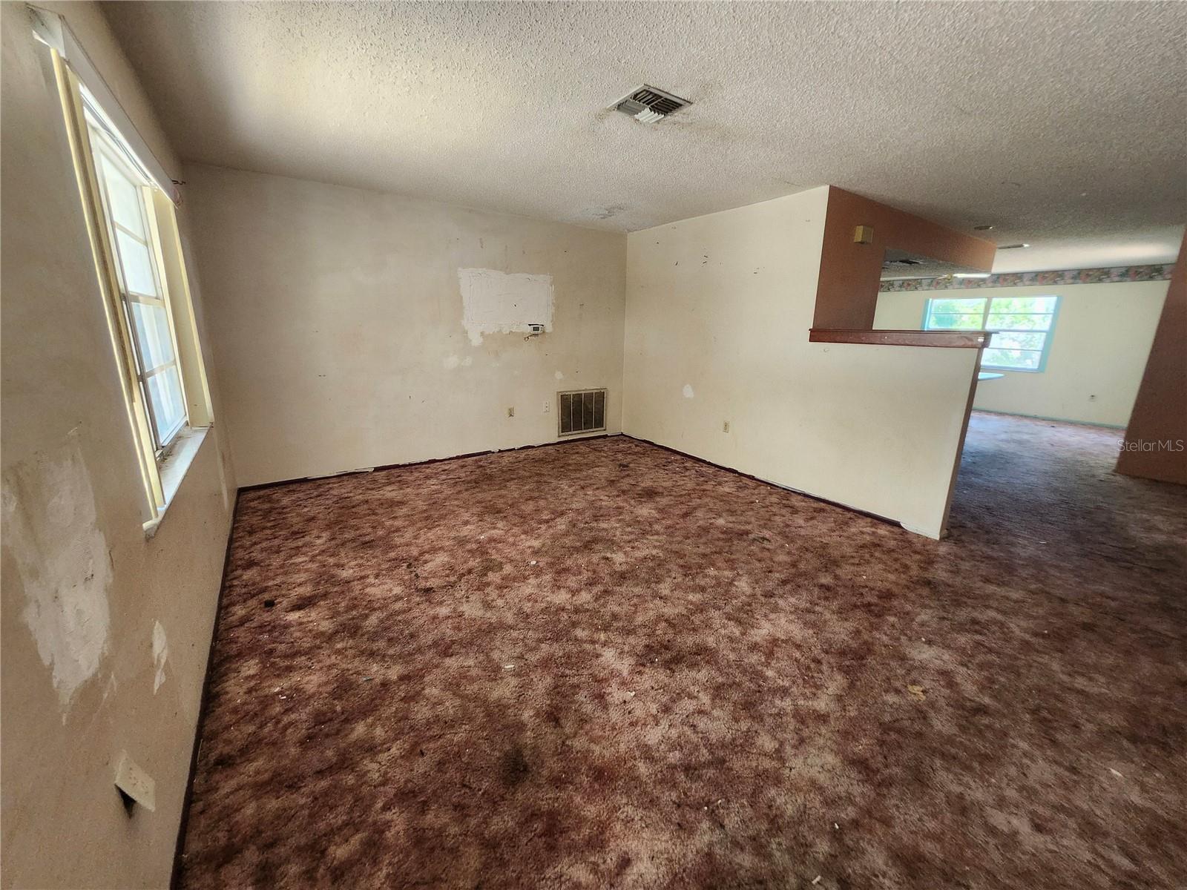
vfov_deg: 89.9
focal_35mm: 13
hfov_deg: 106.2
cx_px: 594
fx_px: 446
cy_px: 445
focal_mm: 1.74
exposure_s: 1/60
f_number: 2.2
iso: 250
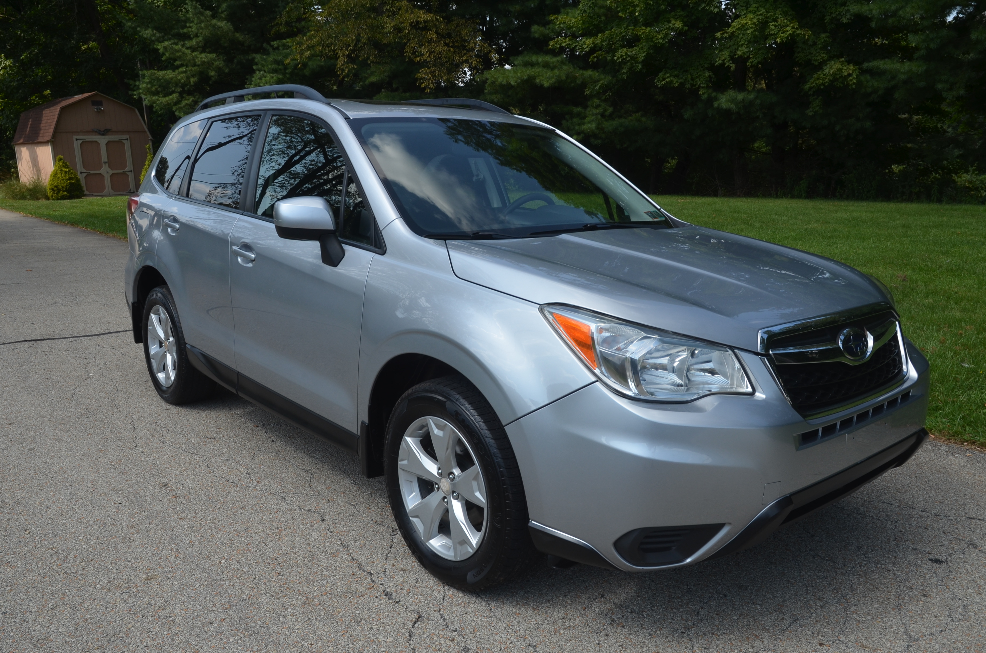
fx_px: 738
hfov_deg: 67.5
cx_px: 493
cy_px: 326
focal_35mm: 27
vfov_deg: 47.7
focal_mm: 18
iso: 200
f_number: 8
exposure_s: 1/250
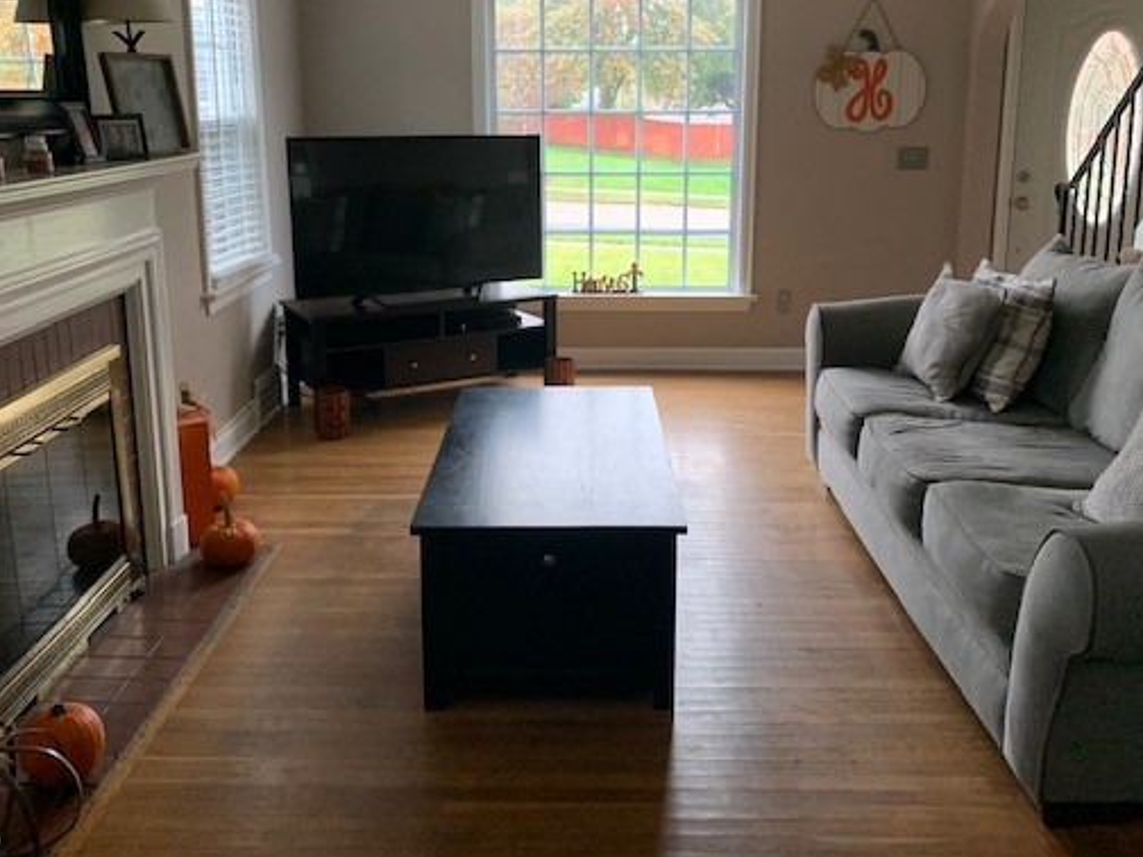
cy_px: 324
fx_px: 1090
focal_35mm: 33
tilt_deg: -11.7
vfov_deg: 42.6
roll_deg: +0.2
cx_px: 581
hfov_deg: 55.4
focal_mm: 4.25
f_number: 1.8
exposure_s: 1/60
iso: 250
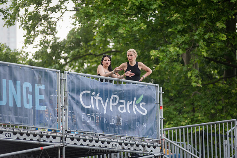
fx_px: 1317
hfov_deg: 10.3
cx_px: 118
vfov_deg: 6.9
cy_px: 79
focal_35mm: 200
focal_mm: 200
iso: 1000
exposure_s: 1/1250
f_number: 4
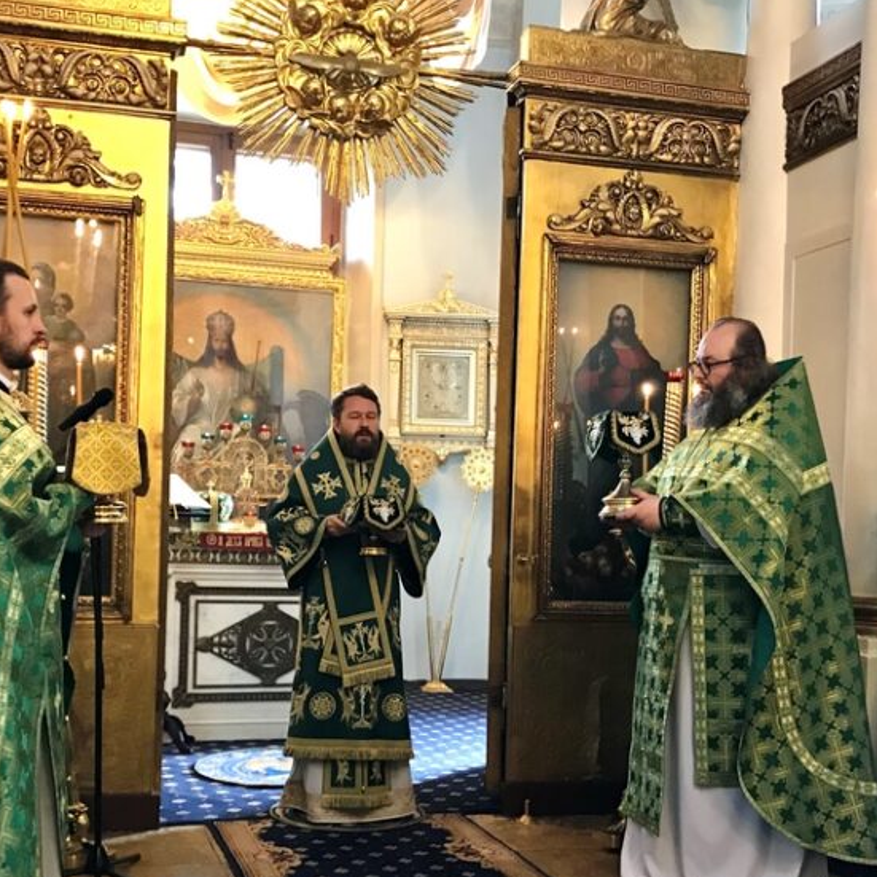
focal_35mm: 46
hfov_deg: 36.8
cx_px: 420
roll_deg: -0.9
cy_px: 544
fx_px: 1319
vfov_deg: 36.6
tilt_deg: -0.9
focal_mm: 3.99
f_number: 1.8
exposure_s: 1/17
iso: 100
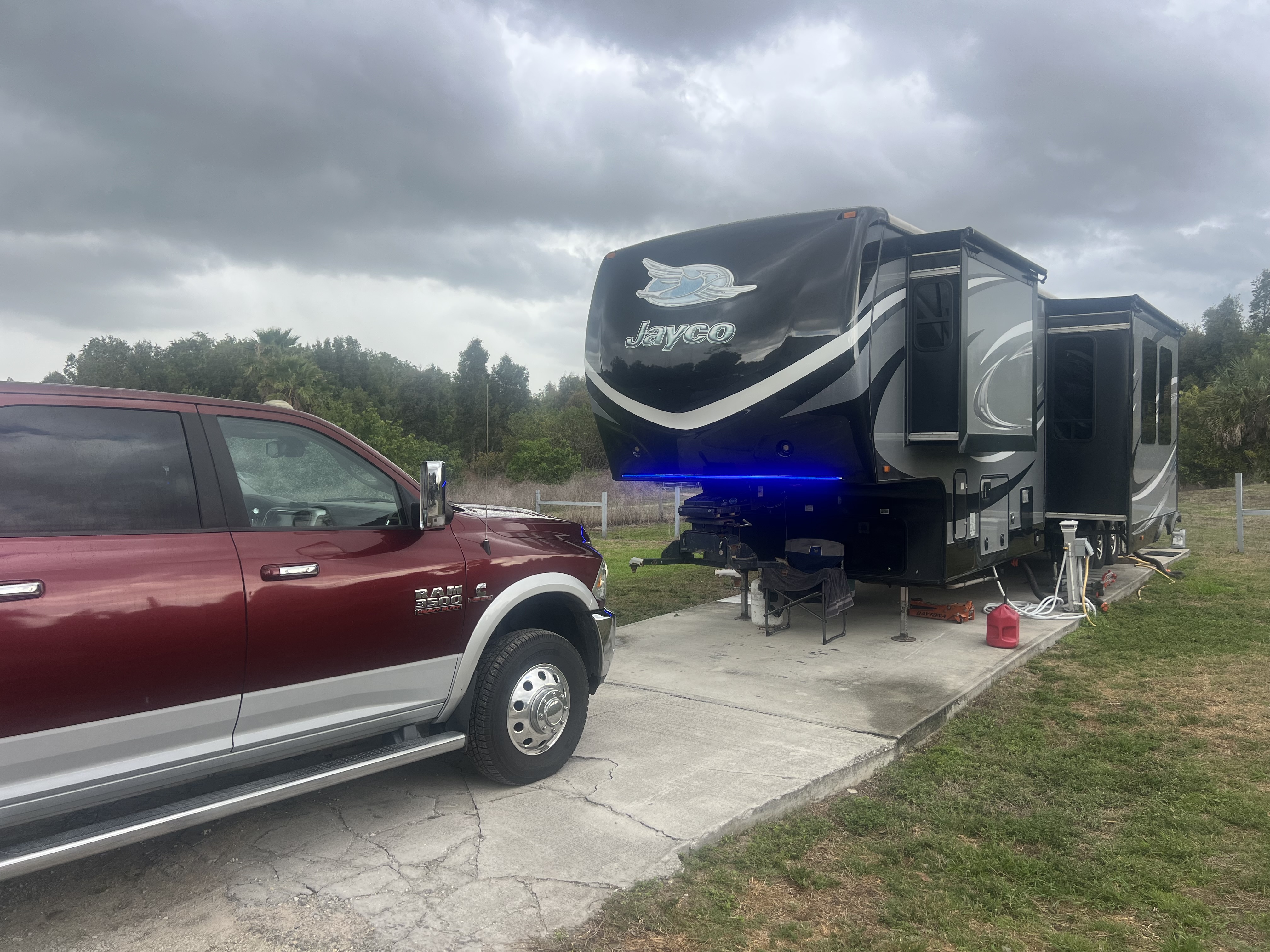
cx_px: 635
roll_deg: +0.6
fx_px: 954
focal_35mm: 26
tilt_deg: -1.6
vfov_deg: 53.1
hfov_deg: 67.3
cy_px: 476
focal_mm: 5.7
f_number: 1.5
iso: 50
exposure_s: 1/666
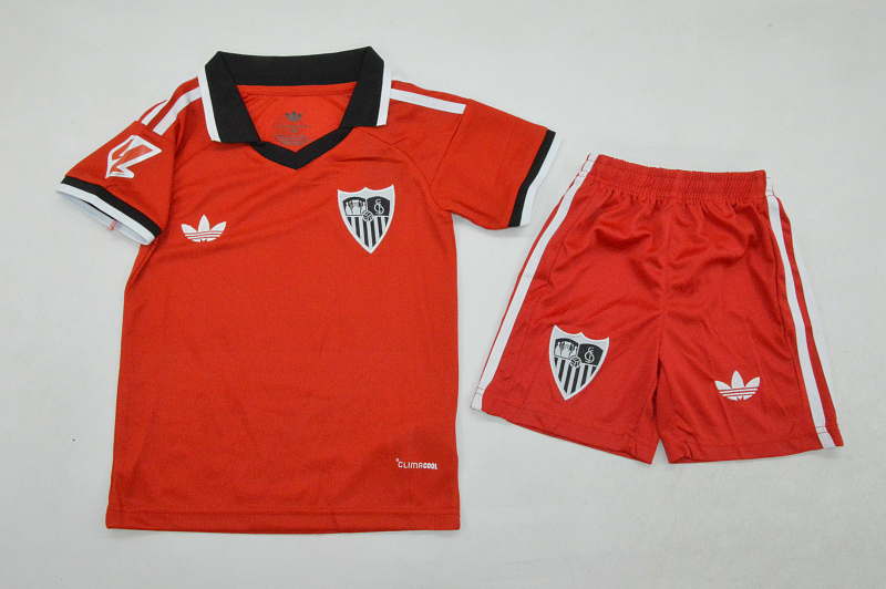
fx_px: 811
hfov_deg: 57.3
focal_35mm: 33
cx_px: 443
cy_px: 294
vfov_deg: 39.9
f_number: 25
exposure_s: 1/200
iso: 6400
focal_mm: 22
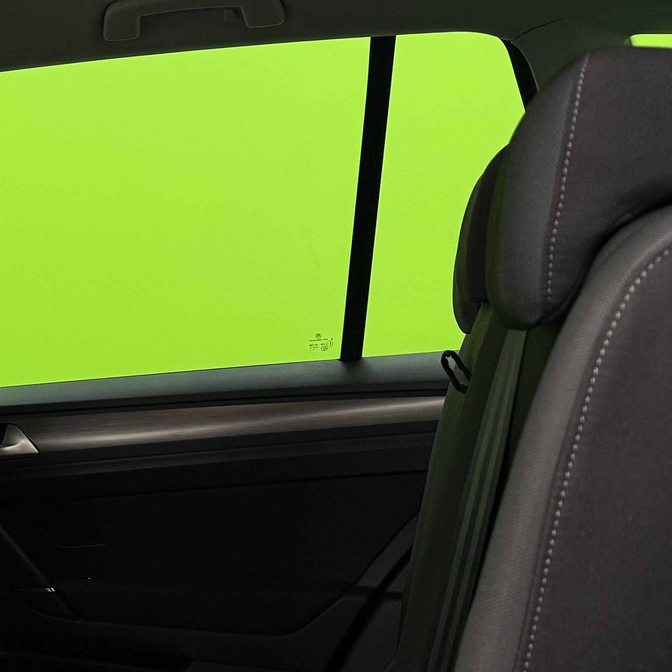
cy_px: 609
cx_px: -277
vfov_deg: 25.3
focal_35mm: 66
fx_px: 1450
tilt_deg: -9.0
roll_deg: +3.1
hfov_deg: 22.4
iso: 160
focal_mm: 6.76
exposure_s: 1/50
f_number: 1.78
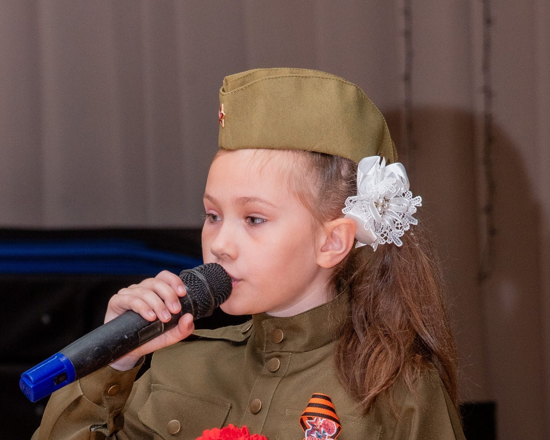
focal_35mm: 258
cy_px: 397
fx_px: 4200
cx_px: 271
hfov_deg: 7.5
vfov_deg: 6.0
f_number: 7.1
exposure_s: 1/160
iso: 640
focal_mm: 105
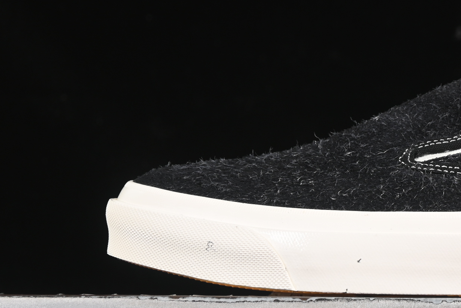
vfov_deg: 8.1
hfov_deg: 12.0
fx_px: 2177
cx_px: 460
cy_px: 80
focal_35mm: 170
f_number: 6.3
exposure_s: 1/50
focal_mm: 50
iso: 160
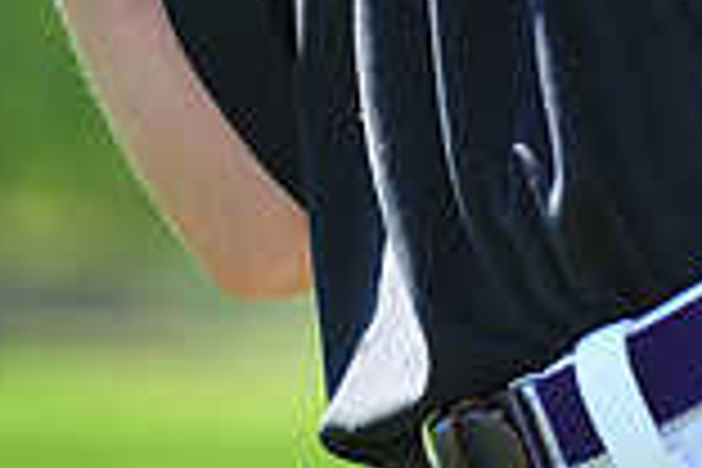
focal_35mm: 483
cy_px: -567
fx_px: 9418
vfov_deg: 2.8
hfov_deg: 4.3
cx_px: 477
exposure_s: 1/500
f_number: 4
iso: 200
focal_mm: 130
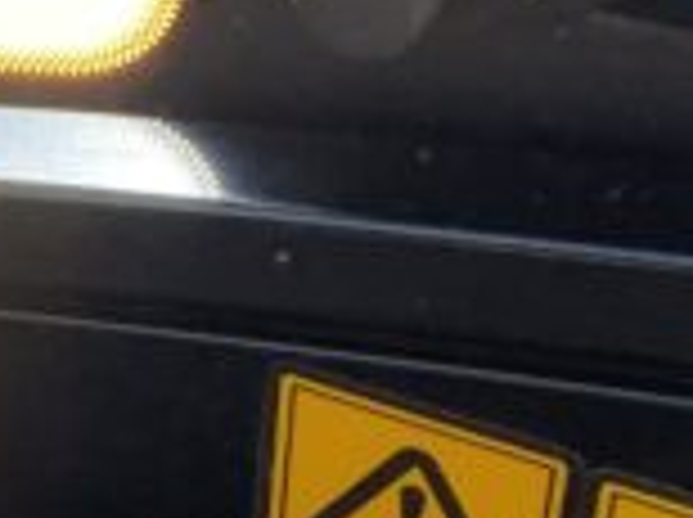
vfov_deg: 7.6
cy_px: 550
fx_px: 3858
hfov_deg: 9.9
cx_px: -351
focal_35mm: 193
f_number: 1.8
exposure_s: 1/122
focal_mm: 3
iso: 20
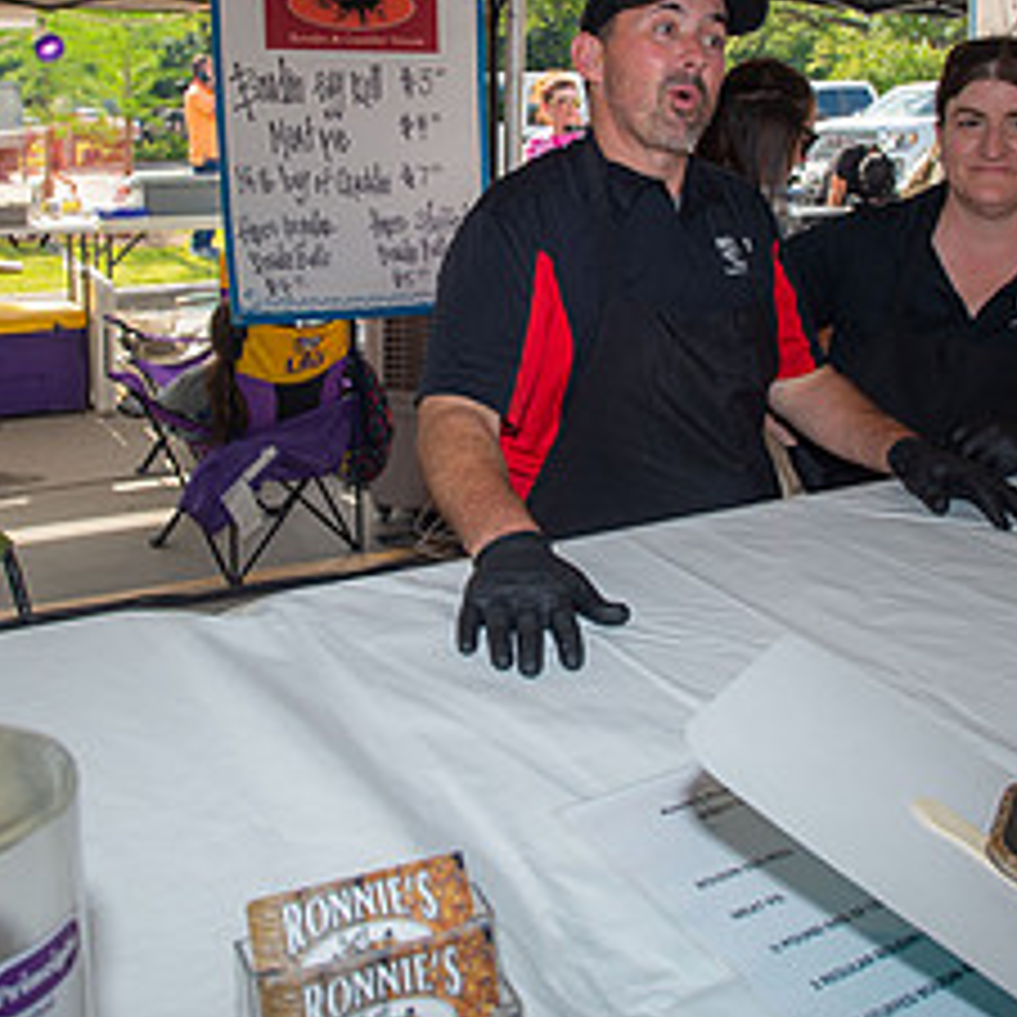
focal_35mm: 37
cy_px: 306
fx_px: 1230
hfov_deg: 44.9
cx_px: 508
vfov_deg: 44.0
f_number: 5.6
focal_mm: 17
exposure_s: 1/125
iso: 100
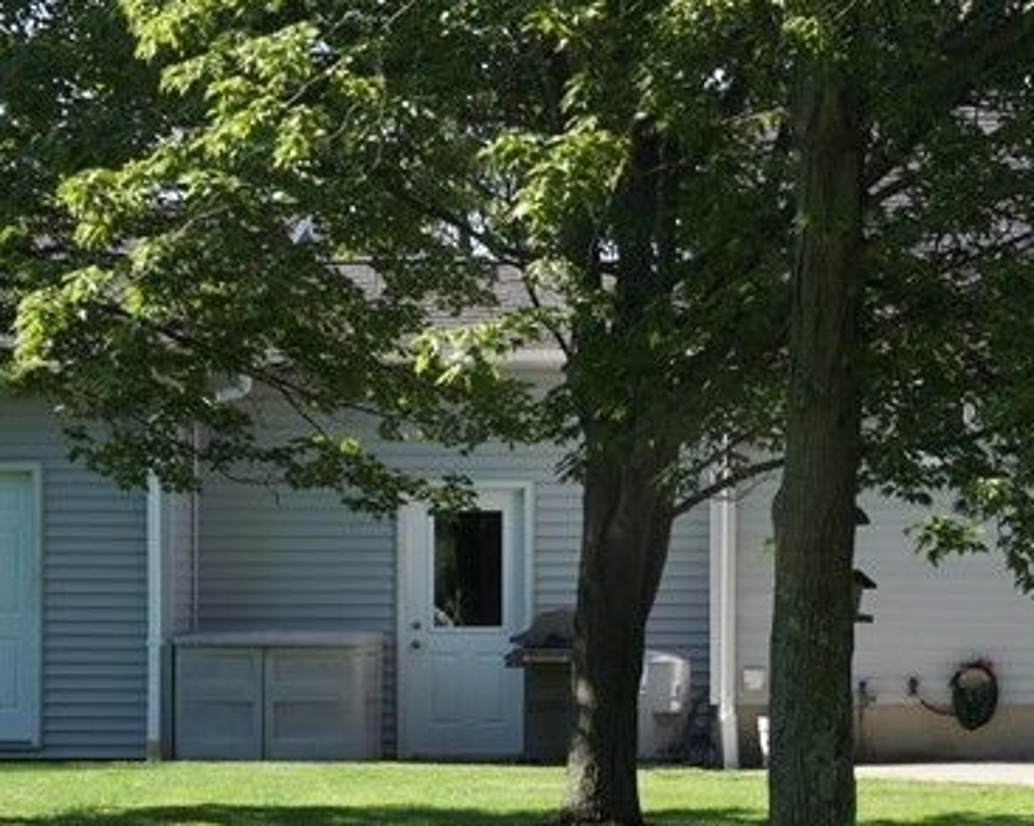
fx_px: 7014
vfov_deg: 6.7
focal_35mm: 229
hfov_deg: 8.3
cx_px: 1372
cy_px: 471
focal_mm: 55
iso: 220
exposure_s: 1/250
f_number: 8
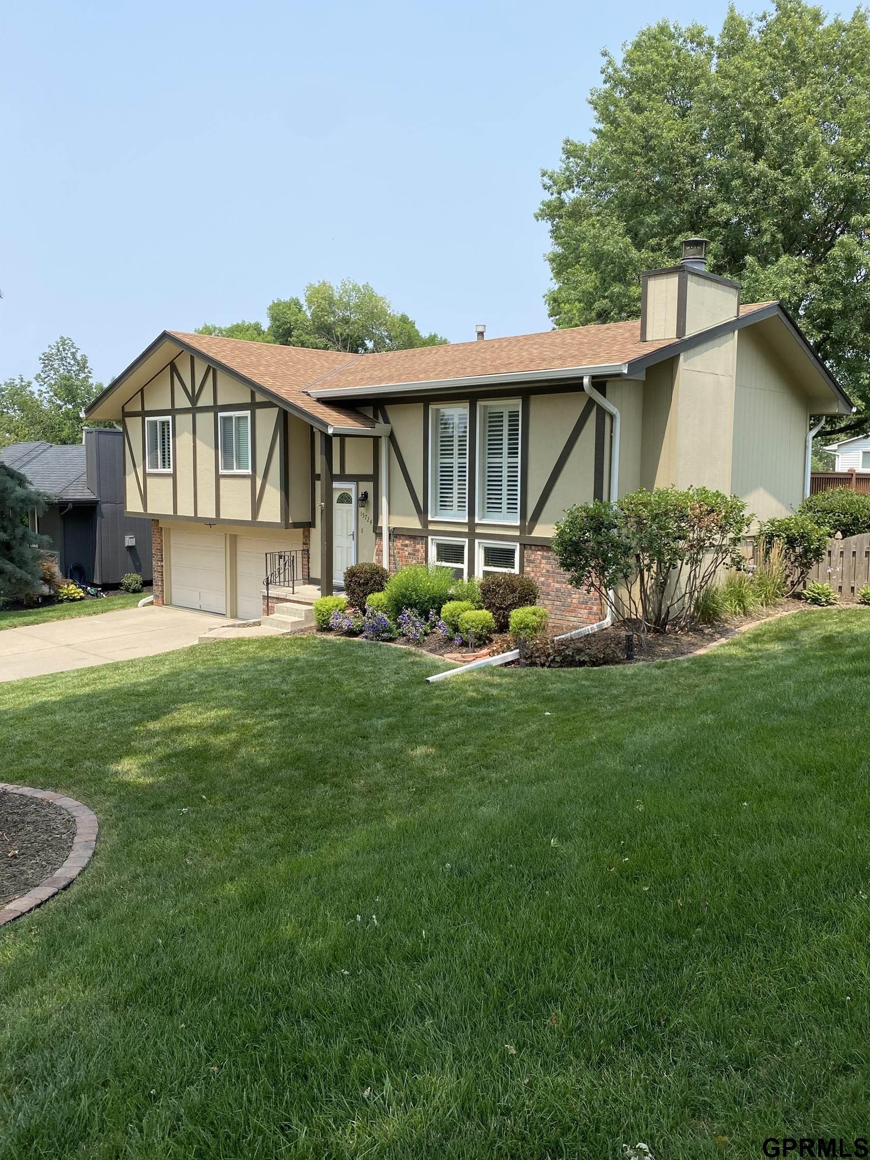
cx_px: 425
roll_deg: -0.1
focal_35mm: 27
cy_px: 561
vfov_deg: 65.3
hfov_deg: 51.3
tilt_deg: -5.7
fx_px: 905
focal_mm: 4.25
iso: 32
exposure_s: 1/2028
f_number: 1.8
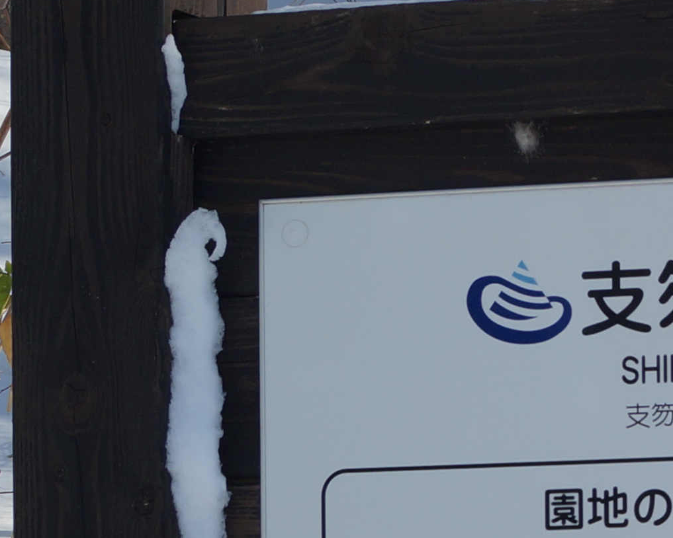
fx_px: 3247
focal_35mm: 163
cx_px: 1414
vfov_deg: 9.3
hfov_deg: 10.7
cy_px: 783
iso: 100
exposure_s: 1/400
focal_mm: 24
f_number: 8
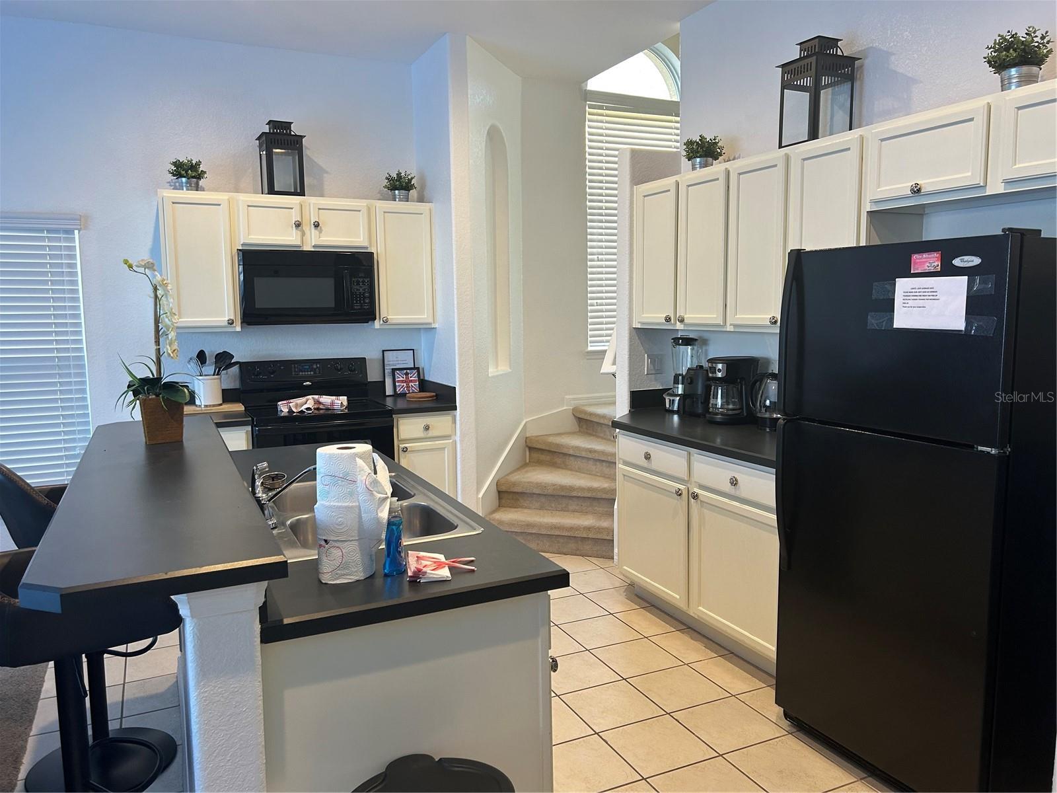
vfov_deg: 53.1
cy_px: 396
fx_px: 794
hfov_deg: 67.3
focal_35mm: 26
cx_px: 528
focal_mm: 5.7
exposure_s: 1/60
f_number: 1.5
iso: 125
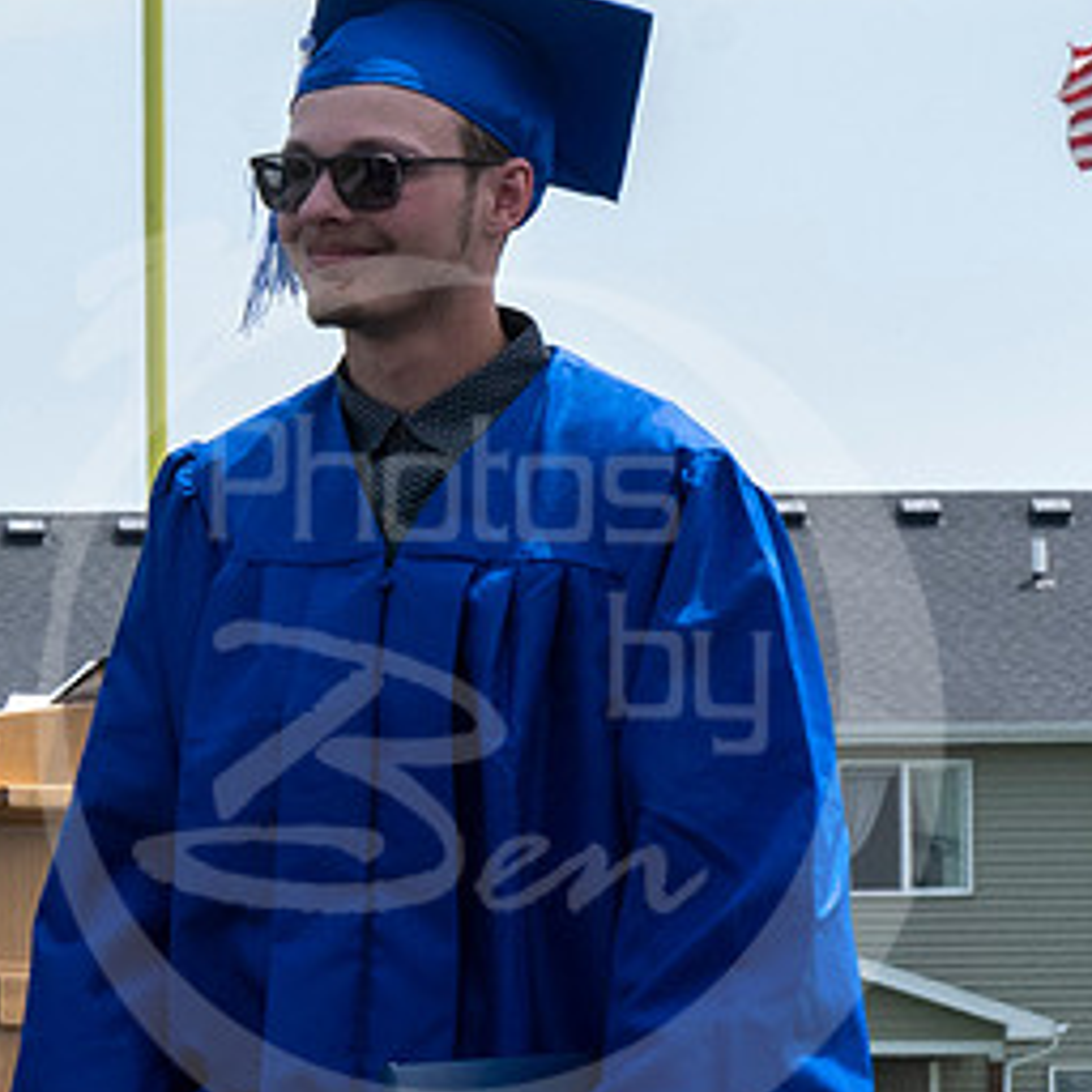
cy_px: 461
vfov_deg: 4.0
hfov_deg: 4.0
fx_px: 15597
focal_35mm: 437
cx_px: -762
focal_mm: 70
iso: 200
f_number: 13
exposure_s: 1/250
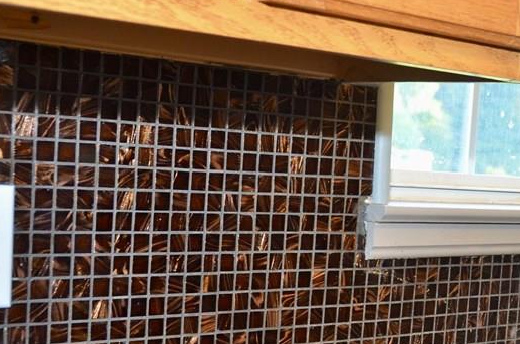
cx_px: 484
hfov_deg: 26.4
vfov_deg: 18.2
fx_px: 1066
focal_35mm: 74
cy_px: 252
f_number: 4
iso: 800
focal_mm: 20
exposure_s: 1/60
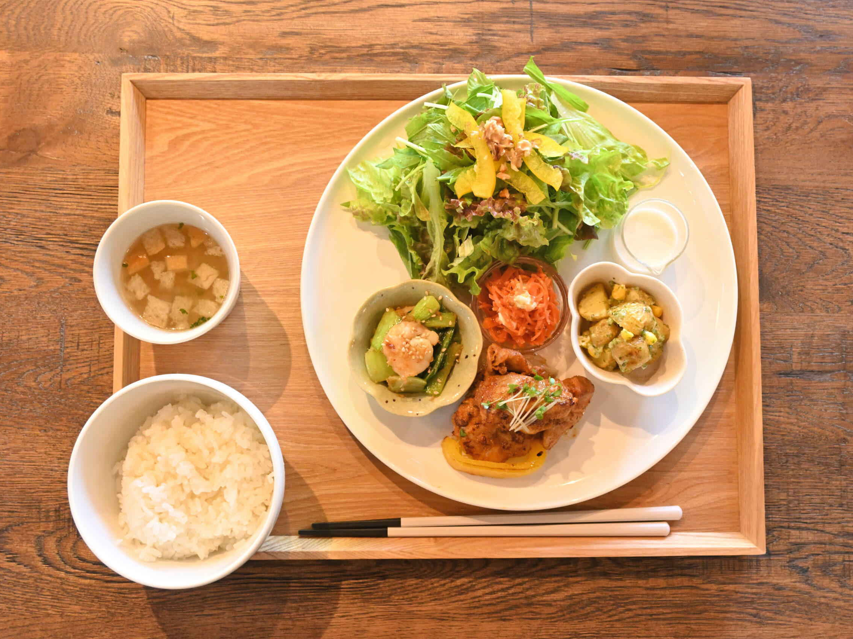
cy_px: 319
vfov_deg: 38.1
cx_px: 449
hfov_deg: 49.5
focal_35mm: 38
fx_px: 925
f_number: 5.6
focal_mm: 23
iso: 2500
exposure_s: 1/60
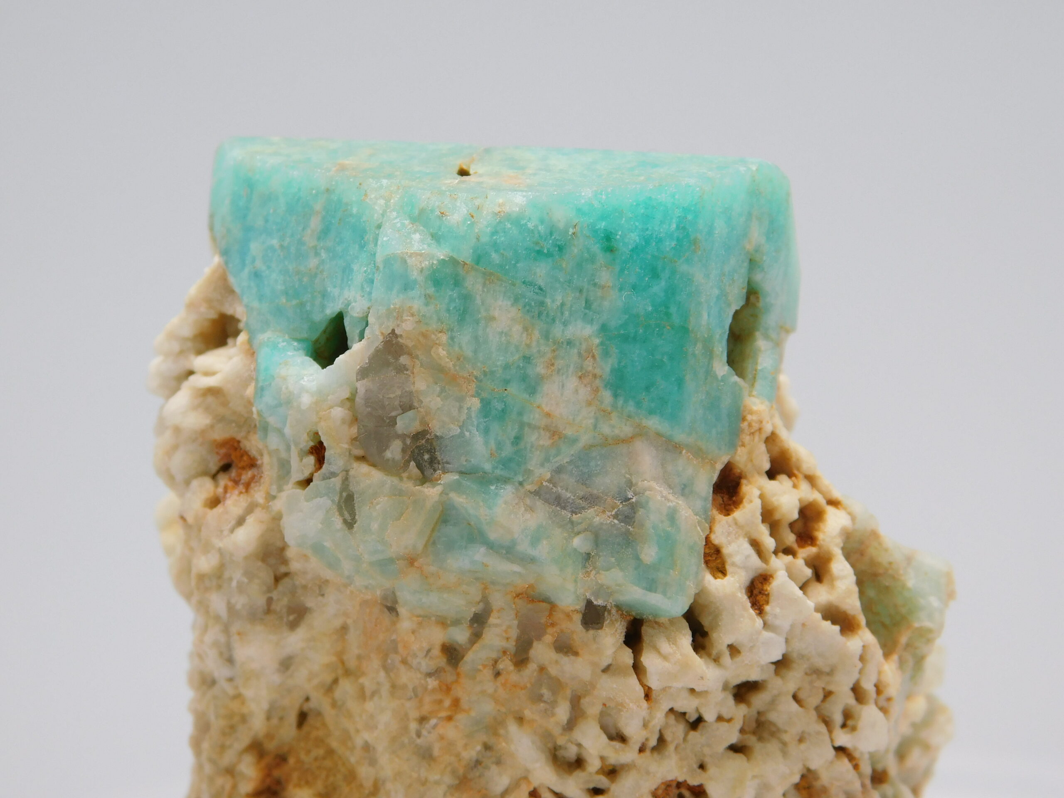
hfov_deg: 24.4
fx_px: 2459
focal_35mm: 80
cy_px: 399
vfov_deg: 18.4
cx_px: 532
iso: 125
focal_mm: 14.2
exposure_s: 1/160
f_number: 4.4
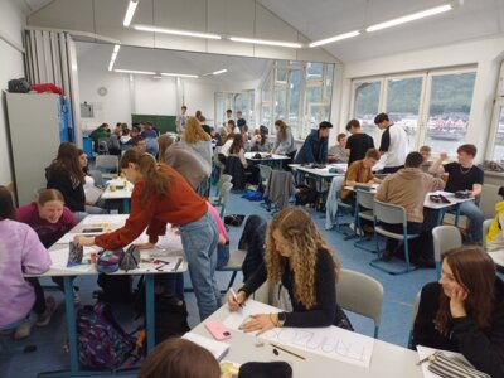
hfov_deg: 69.4
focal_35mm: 25
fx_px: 364
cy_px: 189
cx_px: 252
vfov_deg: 54.9
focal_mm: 4.65
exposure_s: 1/50
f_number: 1.8
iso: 125
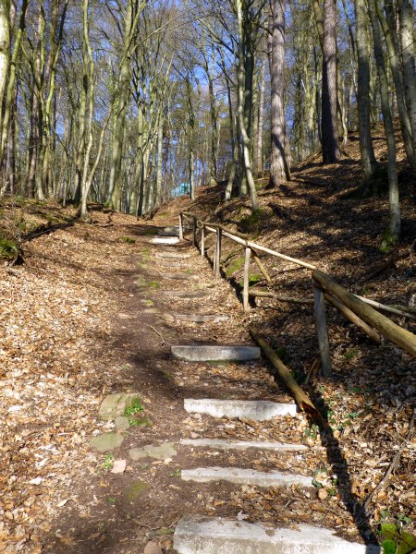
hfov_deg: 45.4
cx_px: 208
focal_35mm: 31
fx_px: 497
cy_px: 277
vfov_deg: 58.4
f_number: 4
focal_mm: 5.4
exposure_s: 1/250
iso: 100
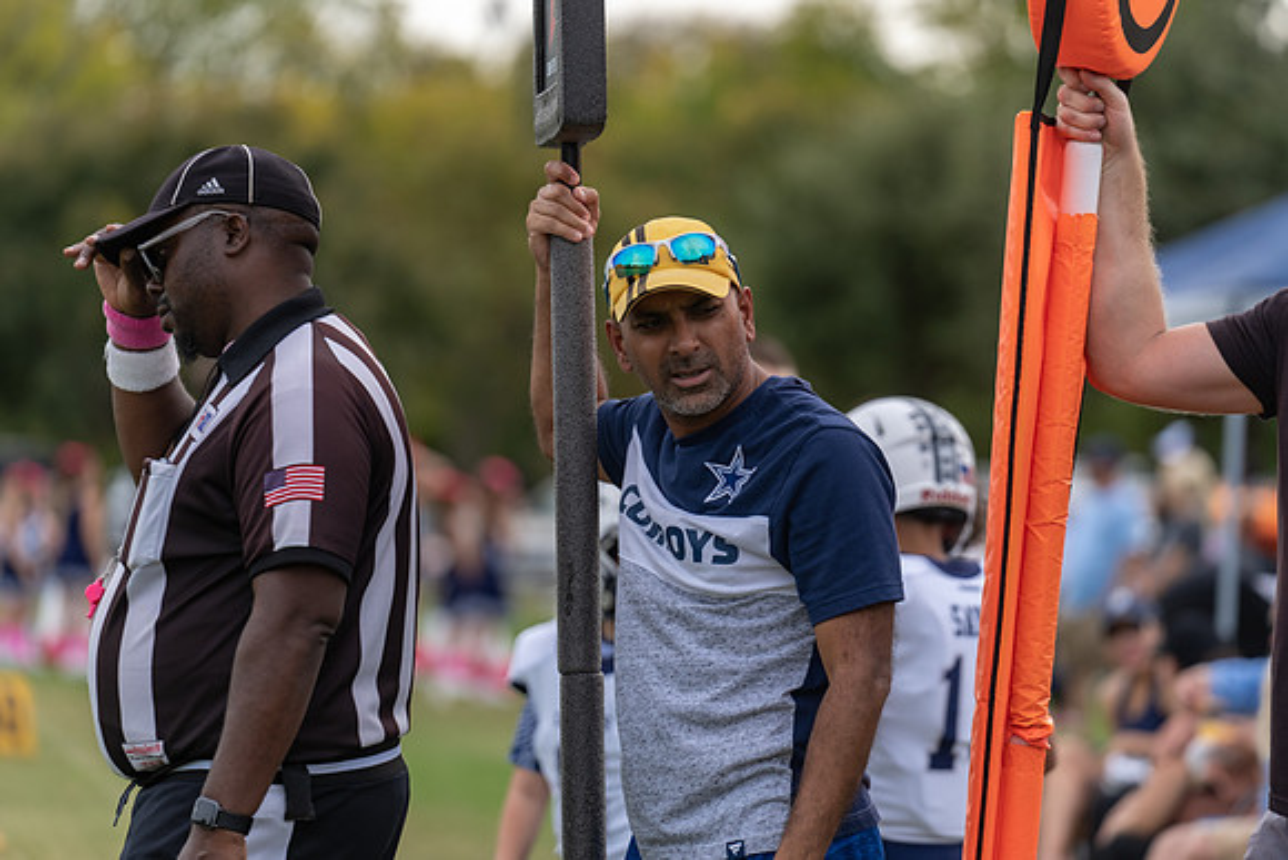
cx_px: 644
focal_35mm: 200
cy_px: 430
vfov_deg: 6.9
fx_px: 7157
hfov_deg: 10.3
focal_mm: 200
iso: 200
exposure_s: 1/1250
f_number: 3.5
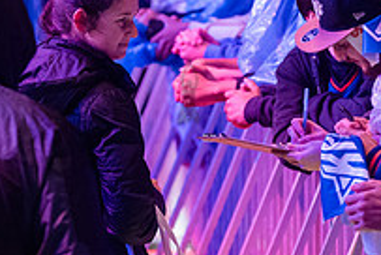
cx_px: 188
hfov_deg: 4.6
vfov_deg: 3.1
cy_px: 91
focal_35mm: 451
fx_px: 4780
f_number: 4
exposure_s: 1/250
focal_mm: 155
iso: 6400
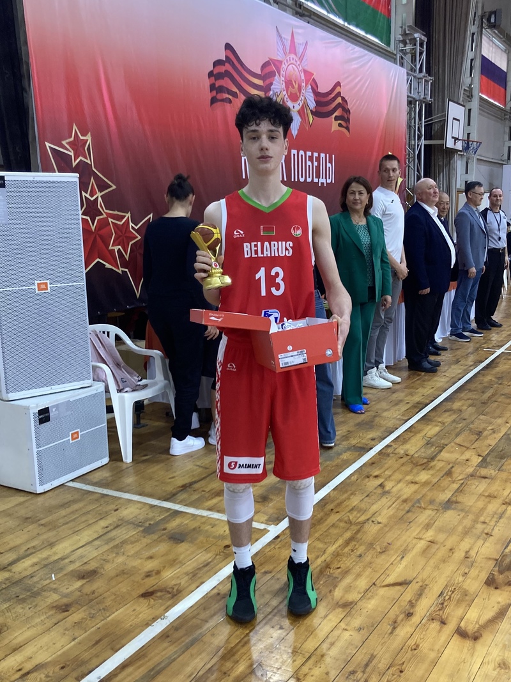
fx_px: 551
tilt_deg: -10.8
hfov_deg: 49.7
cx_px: 256
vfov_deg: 63.4
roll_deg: +0.5
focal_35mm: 28
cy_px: 341
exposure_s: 1/50
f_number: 1.8
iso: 200
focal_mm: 3.99
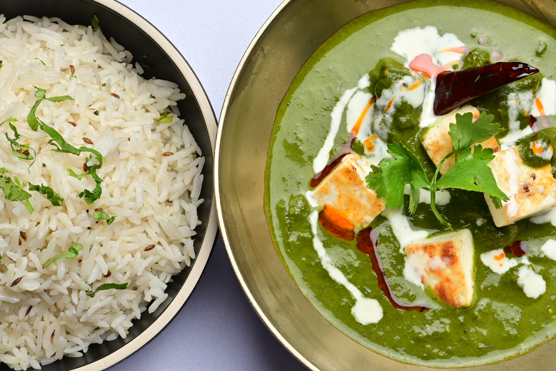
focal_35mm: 101
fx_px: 1560
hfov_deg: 20.2
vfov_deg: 13.6
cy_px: 187
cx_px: 256
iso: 200
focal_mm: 61
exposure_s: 1/125
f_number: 10
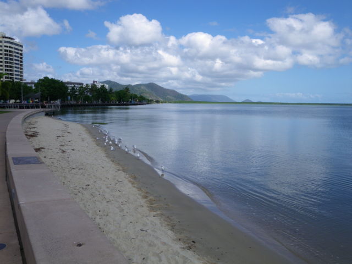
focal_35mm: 34
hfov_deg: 54.0
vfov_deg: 41.8
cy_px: 132
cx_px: 176
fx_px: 346
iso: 64
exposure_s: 1/500
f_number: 4.6
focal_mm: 6.1
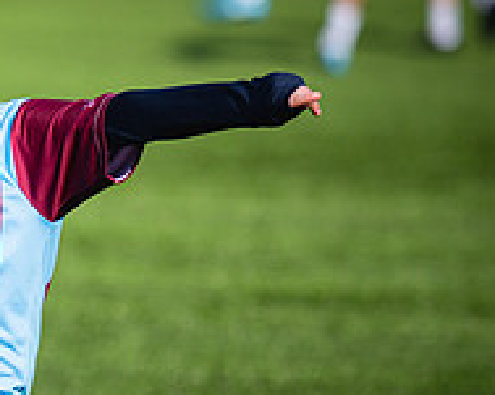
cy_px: 410
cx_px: -288
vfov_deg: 2.3
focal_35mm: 677
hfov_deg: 2.9
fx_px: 9913
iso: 80
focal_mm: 135
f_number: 1.8
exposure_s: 1/3200
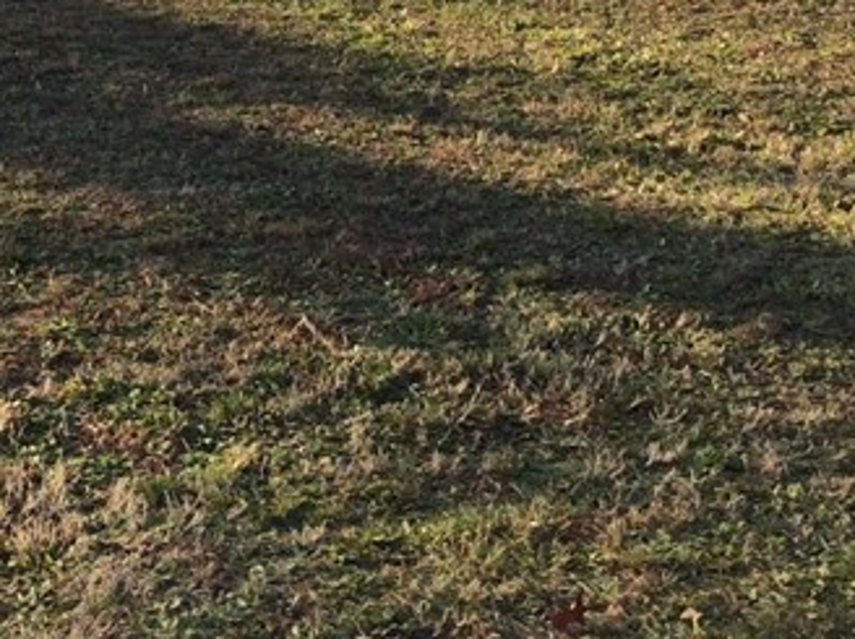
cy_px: -143
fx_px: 2466
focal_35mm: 100
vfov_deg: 14.3
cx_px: -13
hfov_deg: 19.1
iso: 32
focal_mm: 3.3
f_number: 2.4
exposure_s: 1/566
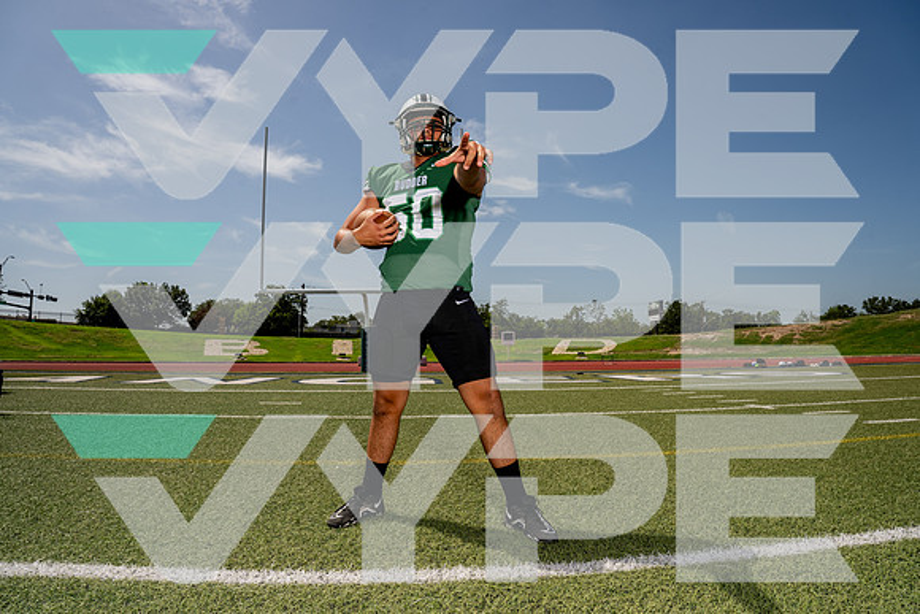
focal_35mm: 21
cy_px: 305
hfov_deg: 80.1
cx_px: 461
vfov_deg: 58.6
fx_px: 547
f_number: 11
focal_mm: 20
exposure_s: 1/250
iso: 100
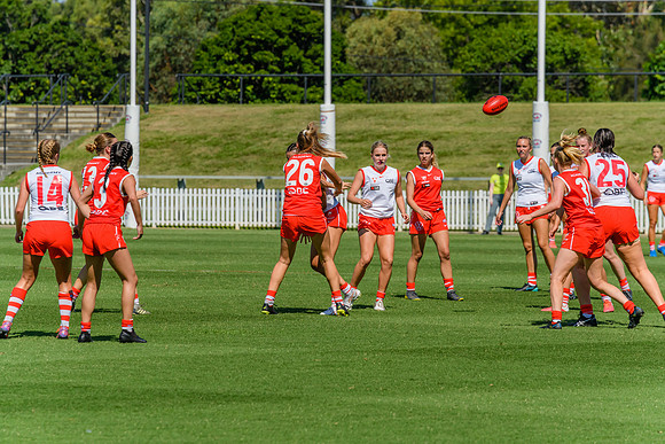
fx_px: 5173
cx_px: 332
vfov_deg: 4.9
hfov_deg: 7.4
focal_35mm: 280
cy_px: 222
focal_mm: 280
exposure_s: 1/2500
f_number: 8
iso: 800
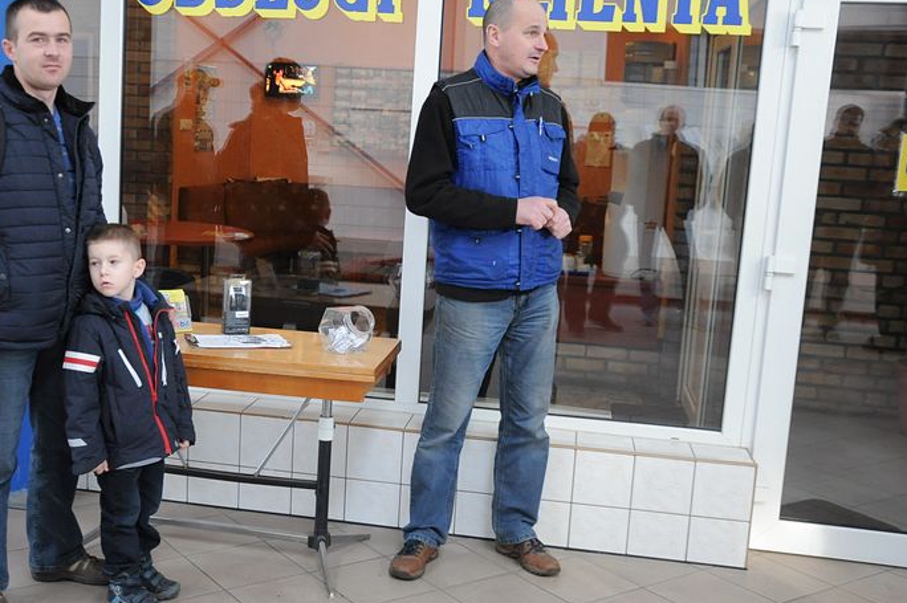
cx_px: 362
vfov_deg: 32.6
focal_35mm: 41
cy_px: 292
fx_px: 1032
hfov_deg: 47.2
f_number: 4.5
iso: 1250
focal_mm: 22
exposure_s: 1/80
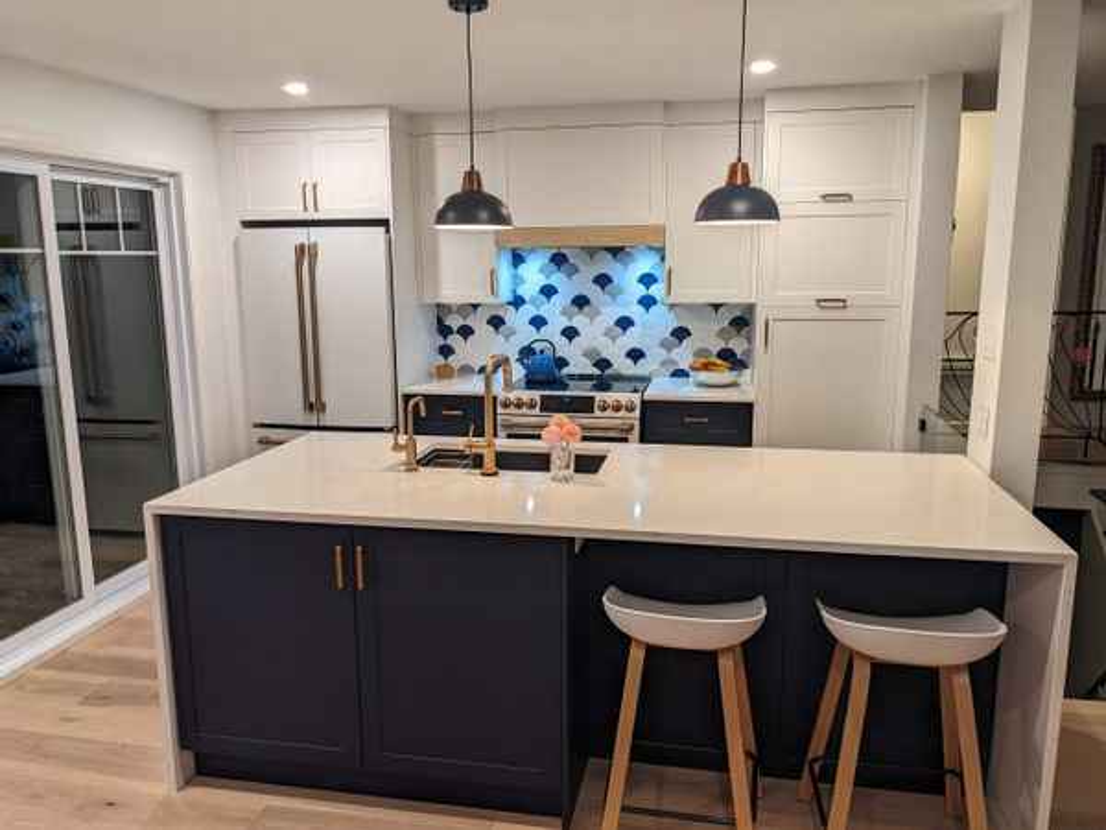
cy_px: 415
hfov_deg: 65.3
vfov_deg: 51.4
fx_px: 863
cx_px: 553
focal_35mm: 27
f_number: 1.73
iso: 61
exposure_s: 1/30
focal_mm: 4.38
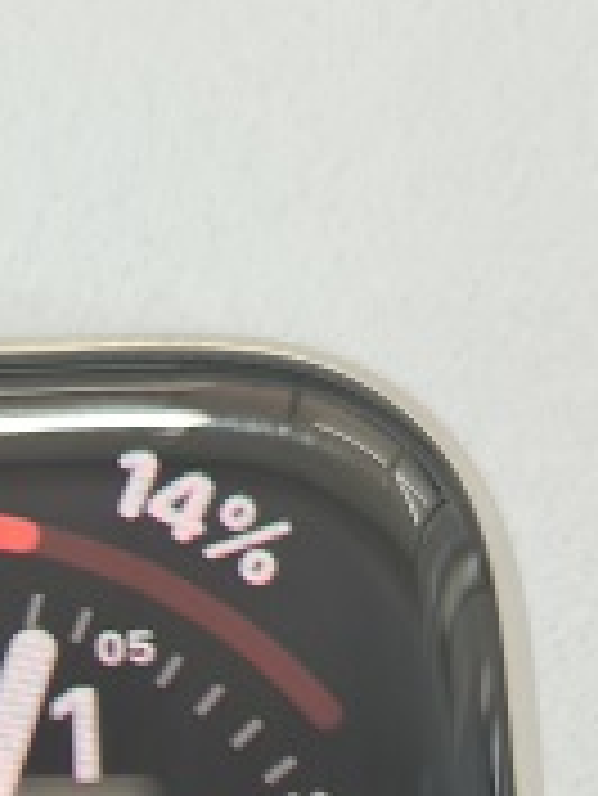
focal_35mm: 89
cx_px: 13
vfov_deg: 20.1
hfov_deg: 16.3
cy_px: 1046
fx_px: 2048
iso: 100
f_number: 1.8
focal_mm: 5.4
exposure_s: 1/60
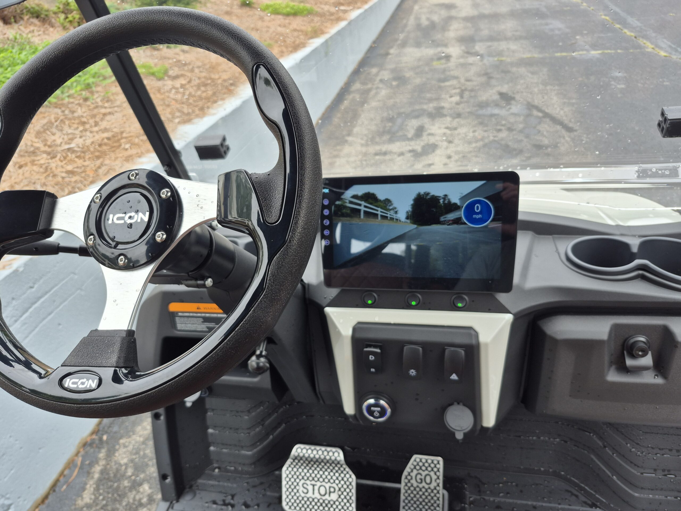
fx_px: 452
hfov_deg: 73.9
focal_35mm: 23
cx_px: 340
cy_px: 256
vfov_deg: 58.9
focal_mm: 5.4
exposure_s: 1/624
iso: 25
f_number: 1.8
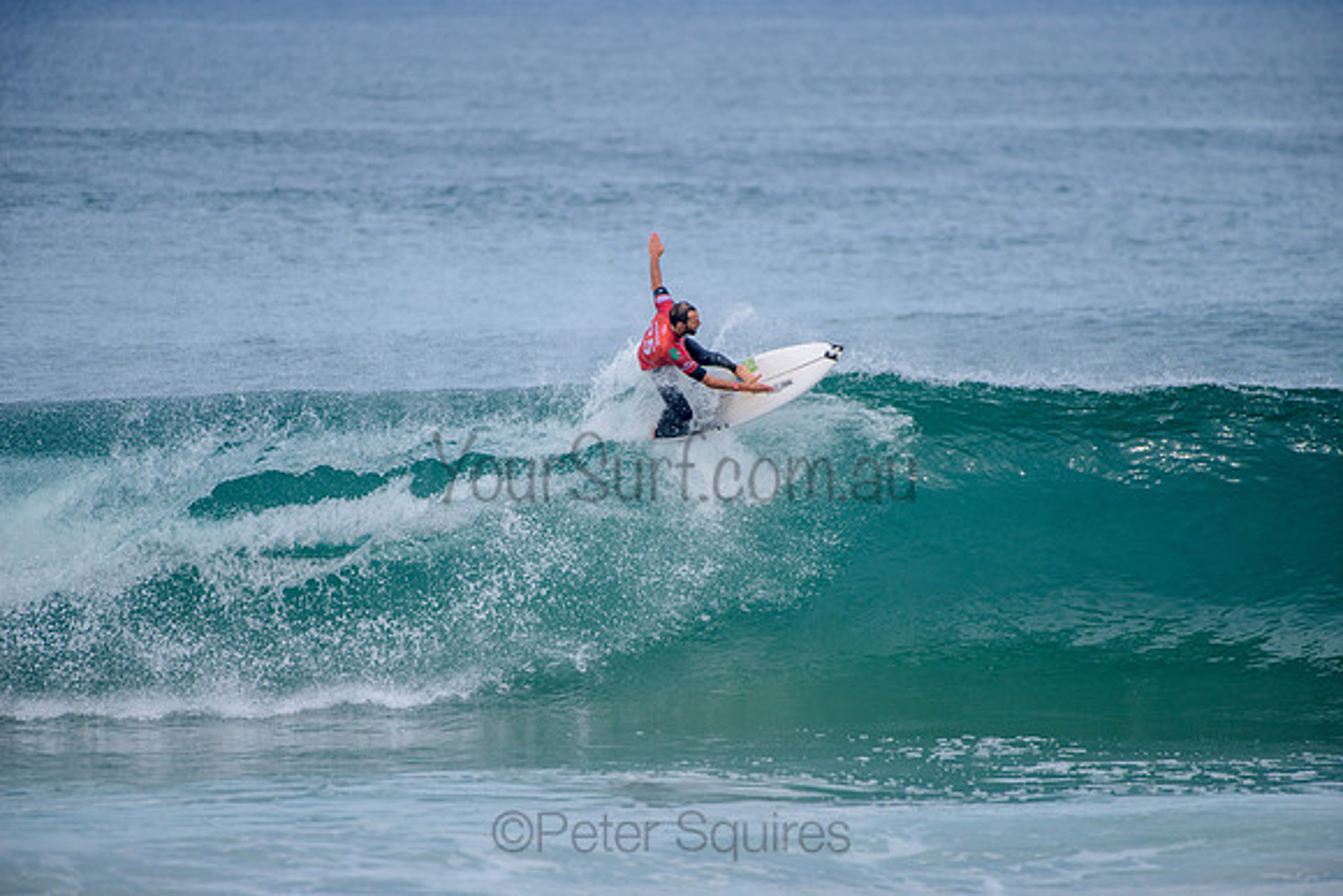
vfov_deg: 2.8
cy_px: 448
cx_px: 672
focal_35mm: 500
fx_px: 18656
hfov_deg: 4.1
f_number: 5.6
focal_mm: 500
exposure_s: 1/2000
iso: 250
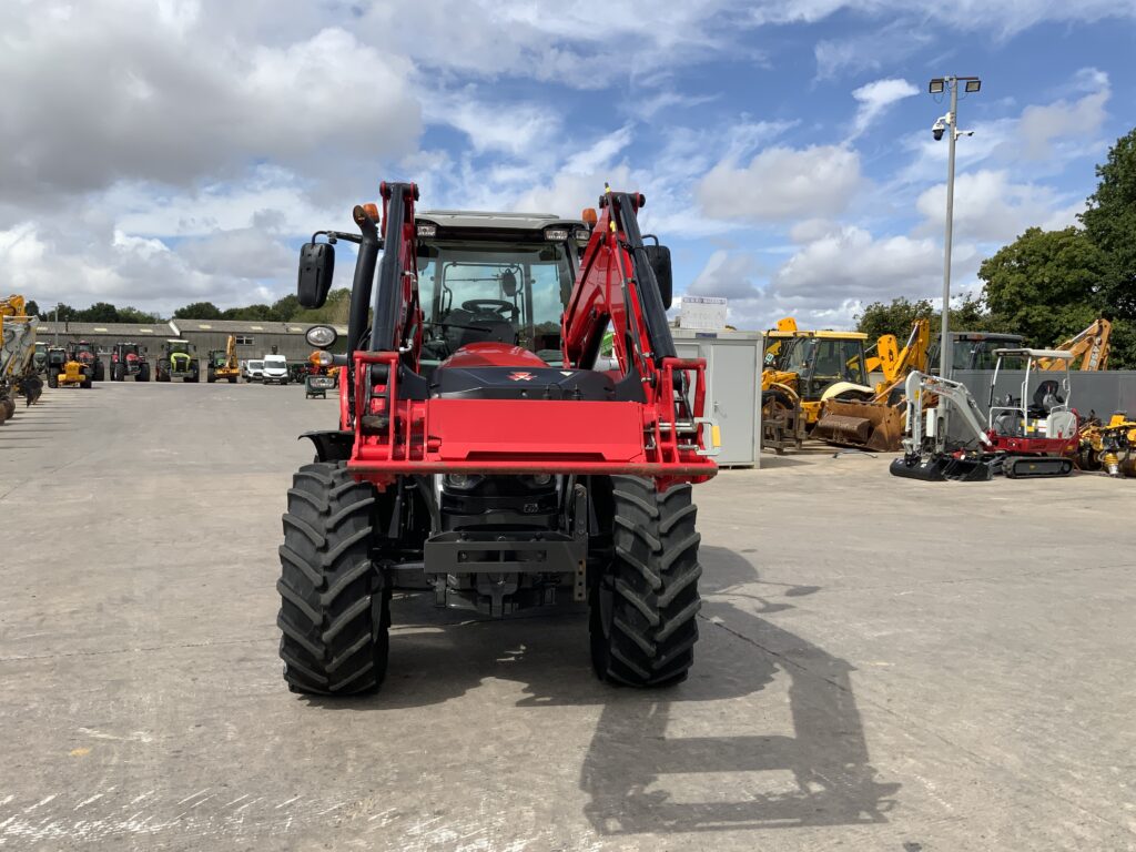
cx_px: 568
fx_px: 952
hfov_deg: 61.7
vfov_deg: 48.2
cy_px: 426
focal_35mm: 29
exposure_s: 1/2959
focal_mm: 3
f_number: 1.8
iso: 20
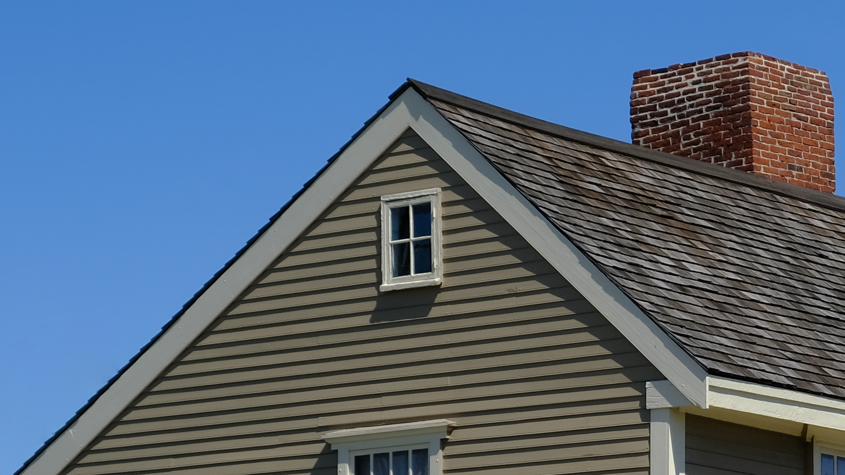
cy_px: 518
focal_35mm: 139
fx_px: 3114
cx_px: 1000
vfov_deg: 8.7
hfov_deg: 15.0
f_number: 7.1
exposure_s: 1/550
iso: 160
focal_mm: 25.4
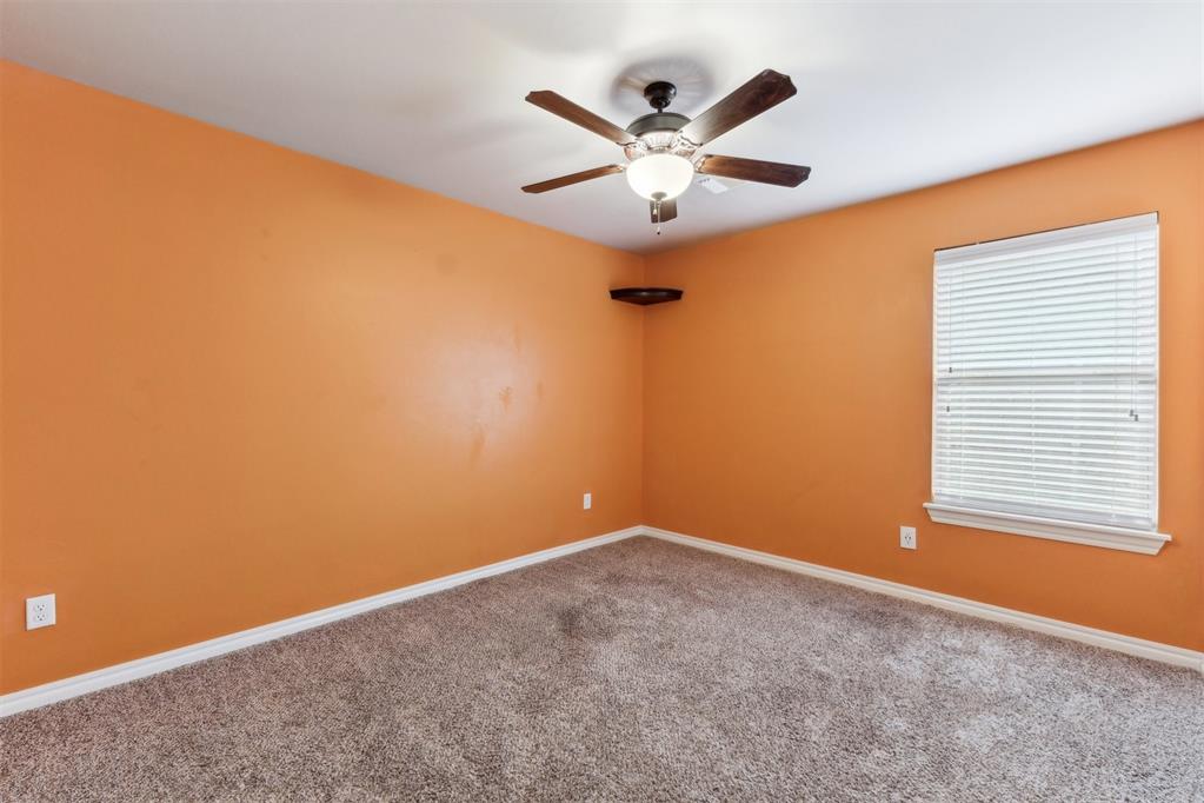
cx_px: 602
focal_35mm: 15
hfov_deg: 100.4
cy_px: 402
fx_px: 502
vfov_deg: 77.3
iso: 400
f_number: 8
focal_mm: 10
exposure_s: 1/13
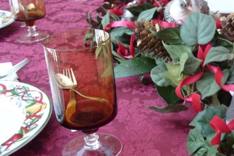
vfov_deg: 21.9
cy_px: 91
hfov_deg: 31.2
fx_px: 403
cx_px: 199
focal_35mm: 62
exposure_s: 1/3
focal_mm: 7.8
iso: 200
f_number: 2.8
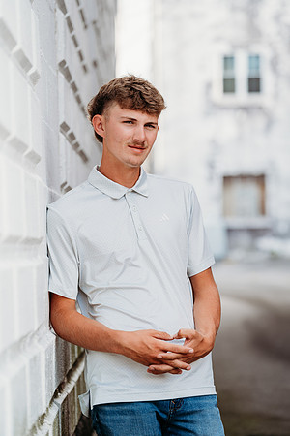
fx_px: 1341
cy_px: 218
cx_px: 145
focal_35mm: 111
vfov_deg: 18.4
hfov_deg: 12.3
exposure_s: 1/320
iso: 100
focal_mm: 111
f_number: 3.2
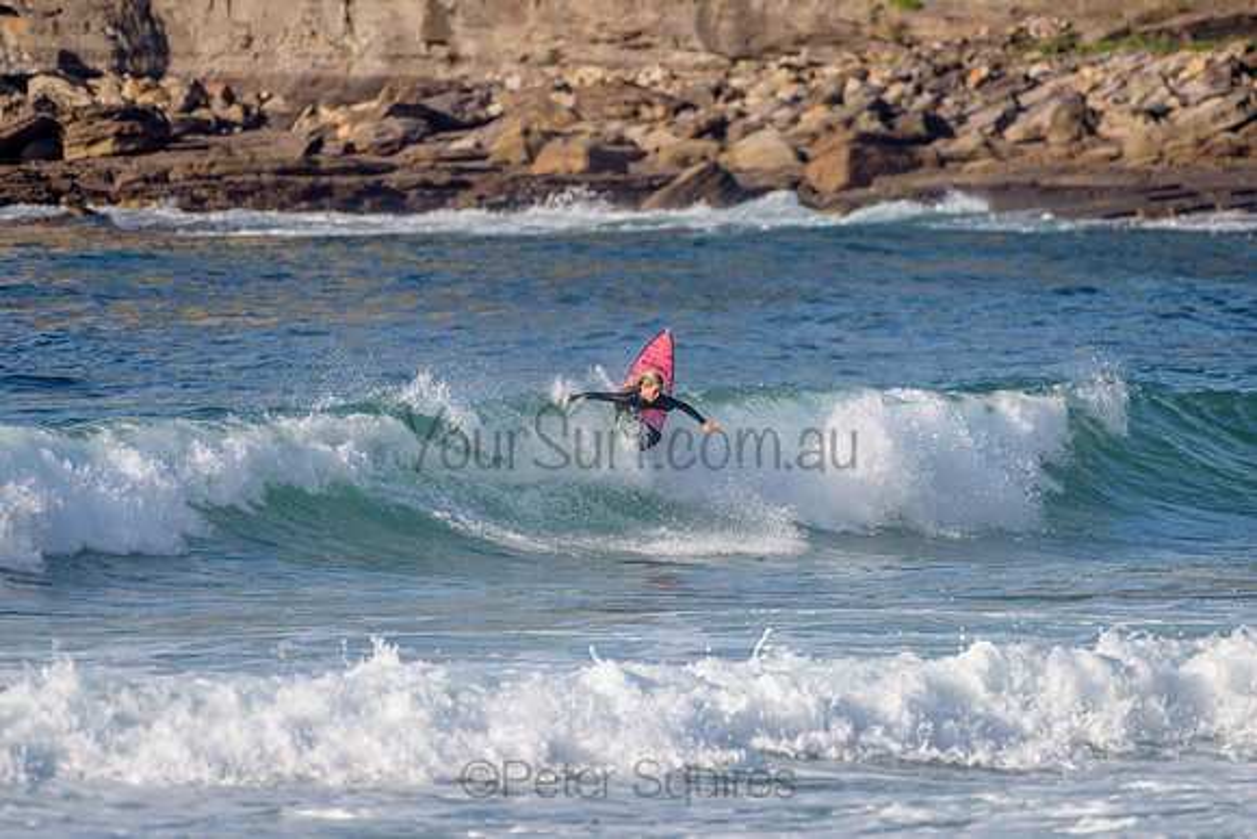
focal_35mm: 613
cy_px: 430
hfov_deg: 3.4
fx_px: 21406
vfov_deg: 2.2
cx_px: 644
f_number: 5.6
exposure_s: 1/1600
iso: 180
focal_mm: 500
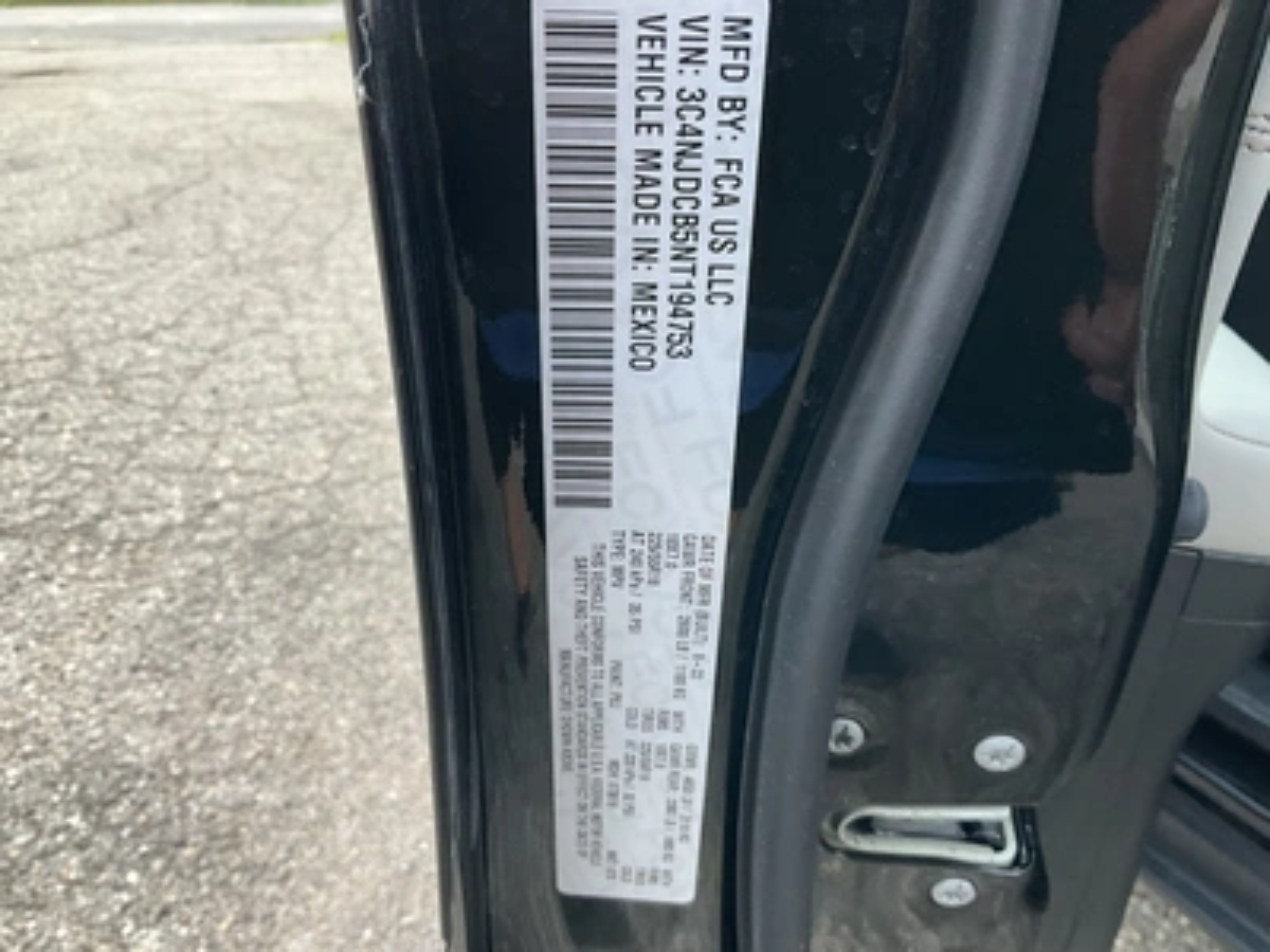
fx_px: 1064
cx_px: 635
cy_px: 476
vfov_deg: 48.2
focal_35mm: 29
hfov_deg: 61.7
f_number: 1.8
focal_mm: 3
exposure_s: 1/111
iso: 64
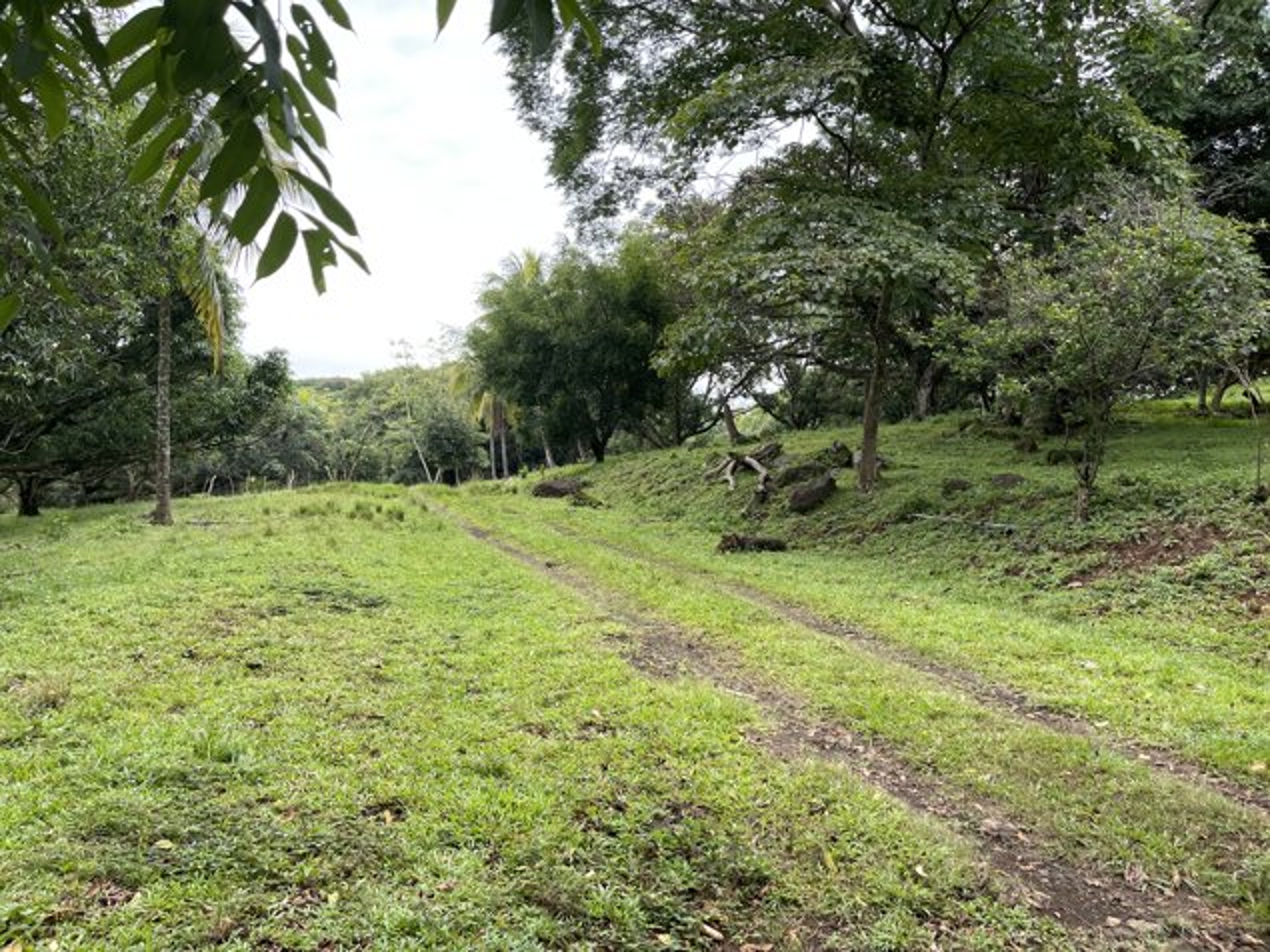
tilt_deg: +0.7
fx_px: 954
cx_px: 635
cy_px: 476
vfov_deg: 53.0
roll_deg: -2.1
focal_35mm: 26
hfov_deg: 67.3
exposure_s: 1/861
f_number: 1.6
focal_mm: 5.1
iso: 32
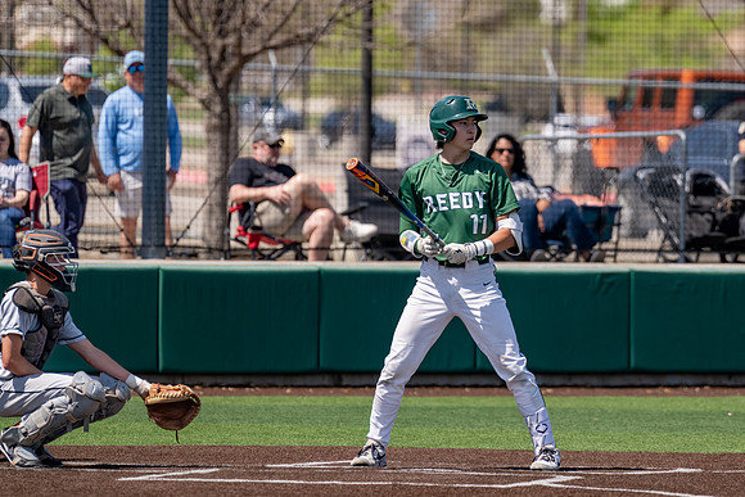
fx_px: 7796
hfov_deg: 5.5
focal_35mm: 377
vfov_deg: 3.7
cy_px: 221
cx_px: 495
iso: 320
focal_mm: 280
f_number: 4
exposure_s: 1/3200
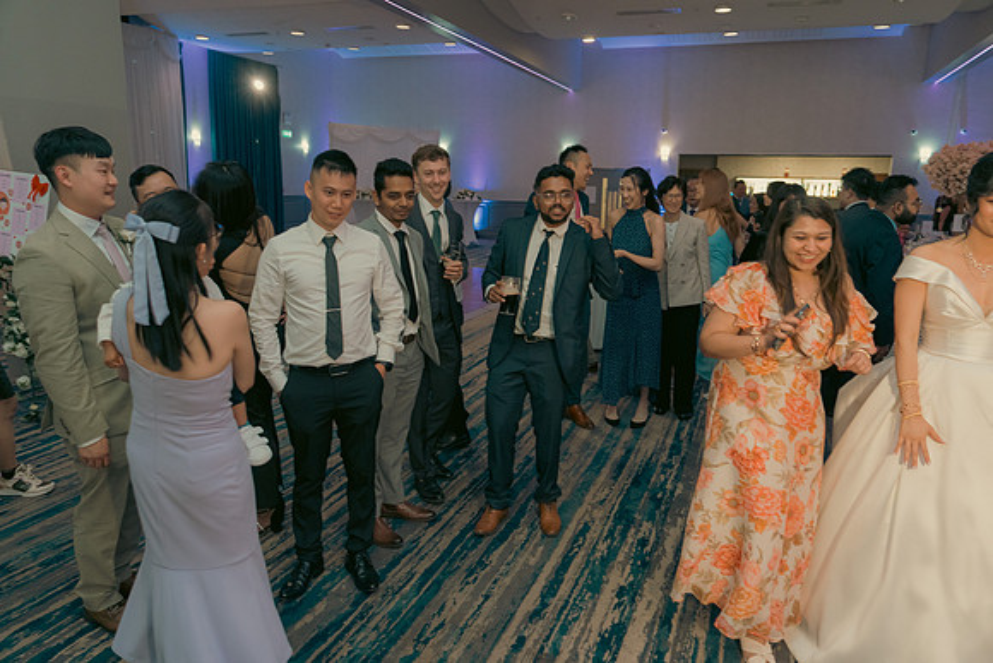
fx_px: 717
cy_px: 332
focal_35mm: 26
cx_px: 496
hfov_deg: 69.4
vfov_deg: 49.6
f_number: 3.5
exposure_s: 1/160
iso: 2500
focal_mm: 26
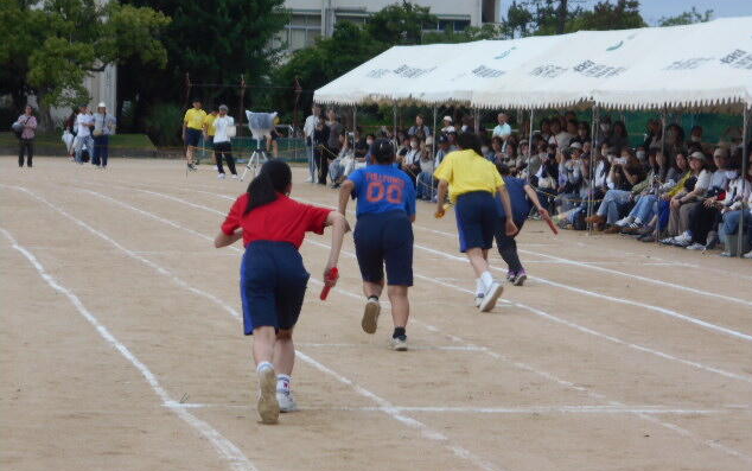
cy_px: 259
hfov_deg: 15.0
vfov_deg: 9.4
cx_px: 378
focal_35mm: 139
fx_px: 2850
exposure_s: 1/250
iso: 80
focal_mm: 23
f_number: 6.5
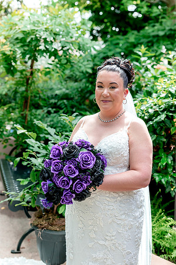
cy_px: 132
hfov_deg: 21.9
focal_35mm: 62
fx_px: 455
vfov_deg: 32.4
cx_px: 88
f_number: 3.5
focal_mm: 62
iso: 640
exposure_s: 1/640
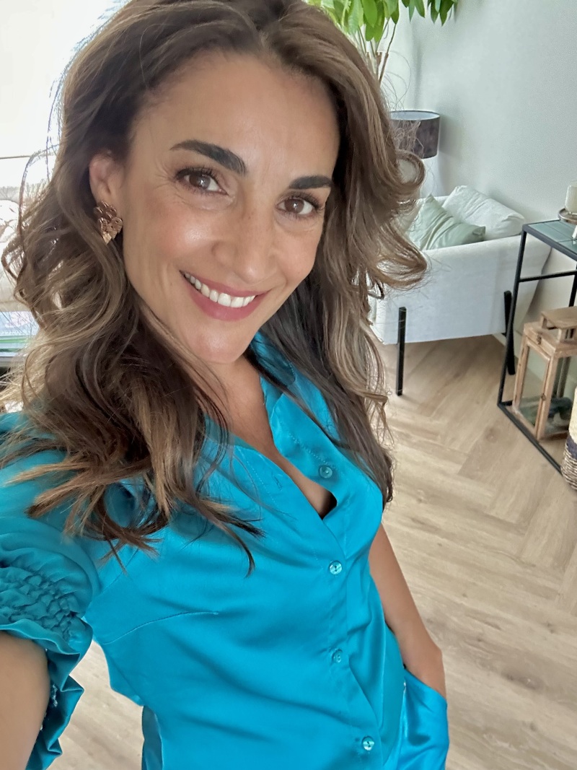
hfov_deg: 46.8
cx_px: 288
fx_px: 667
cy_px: 385
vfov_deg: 60.0
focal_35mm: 30
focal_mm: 2.69
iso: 200
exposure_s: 1/60
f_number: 1.9
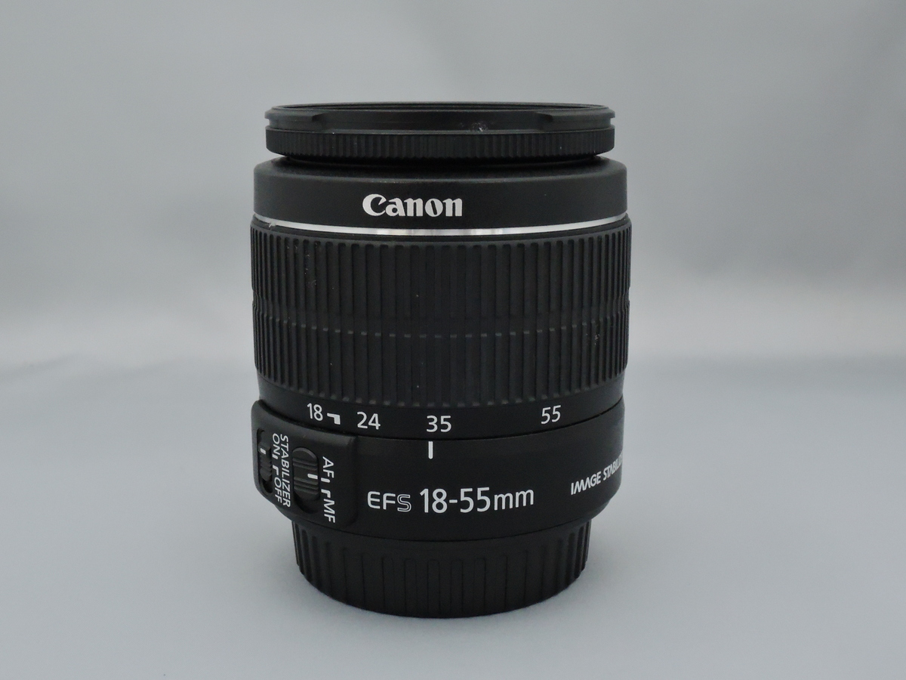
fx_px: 1309
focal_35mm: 50
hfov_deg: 38.2
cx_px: 453
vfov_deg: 29.1
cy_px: 340
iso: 1600
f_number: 5.6
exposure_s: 1/125
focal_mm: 10.7
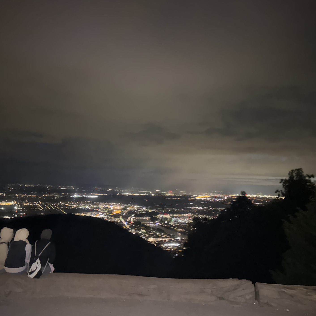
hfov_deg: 54.0
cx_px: 156
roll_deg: -2.0
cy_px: 162
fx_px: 310
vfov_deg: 54.0
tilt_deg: +4.8
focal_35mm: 30
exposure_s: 1/4
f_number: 1.78
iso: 2500
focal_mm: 6.76
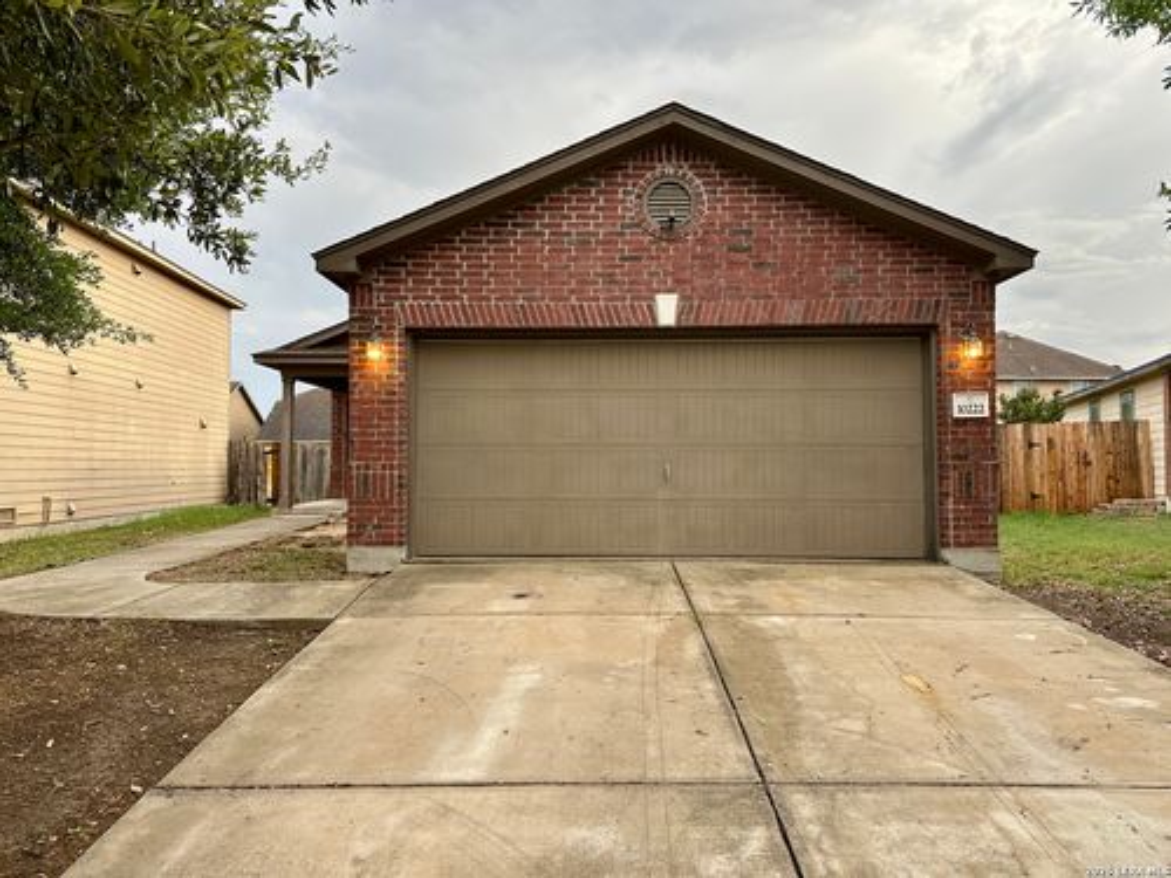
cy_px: 439
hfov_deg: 71.6
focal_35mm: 24
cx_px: 586
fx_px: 812
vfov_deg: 56.8
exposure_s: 1/444
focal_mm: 6.86
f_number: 1.78
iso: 80
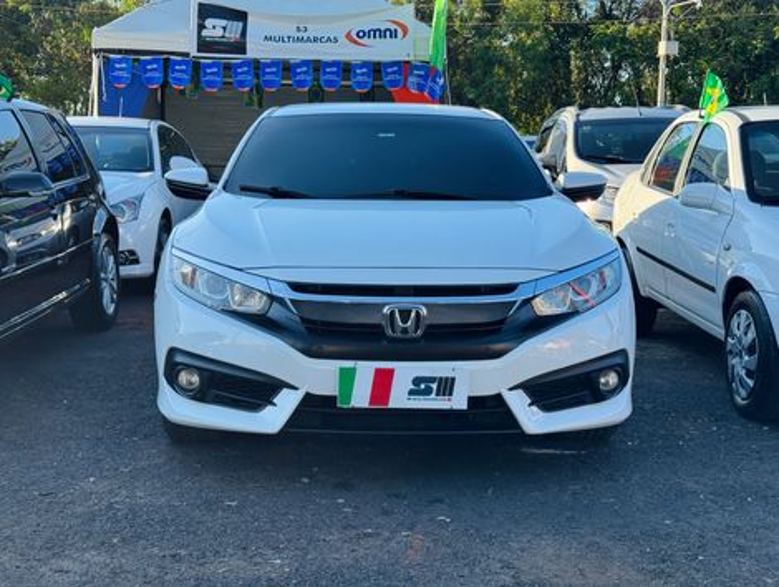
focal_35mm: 48
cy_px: 294
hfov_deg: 39.6
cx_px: 390
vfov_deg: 30.3
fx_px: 1082
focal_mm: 6.76
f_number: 1.78
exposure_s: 1/854
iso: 64
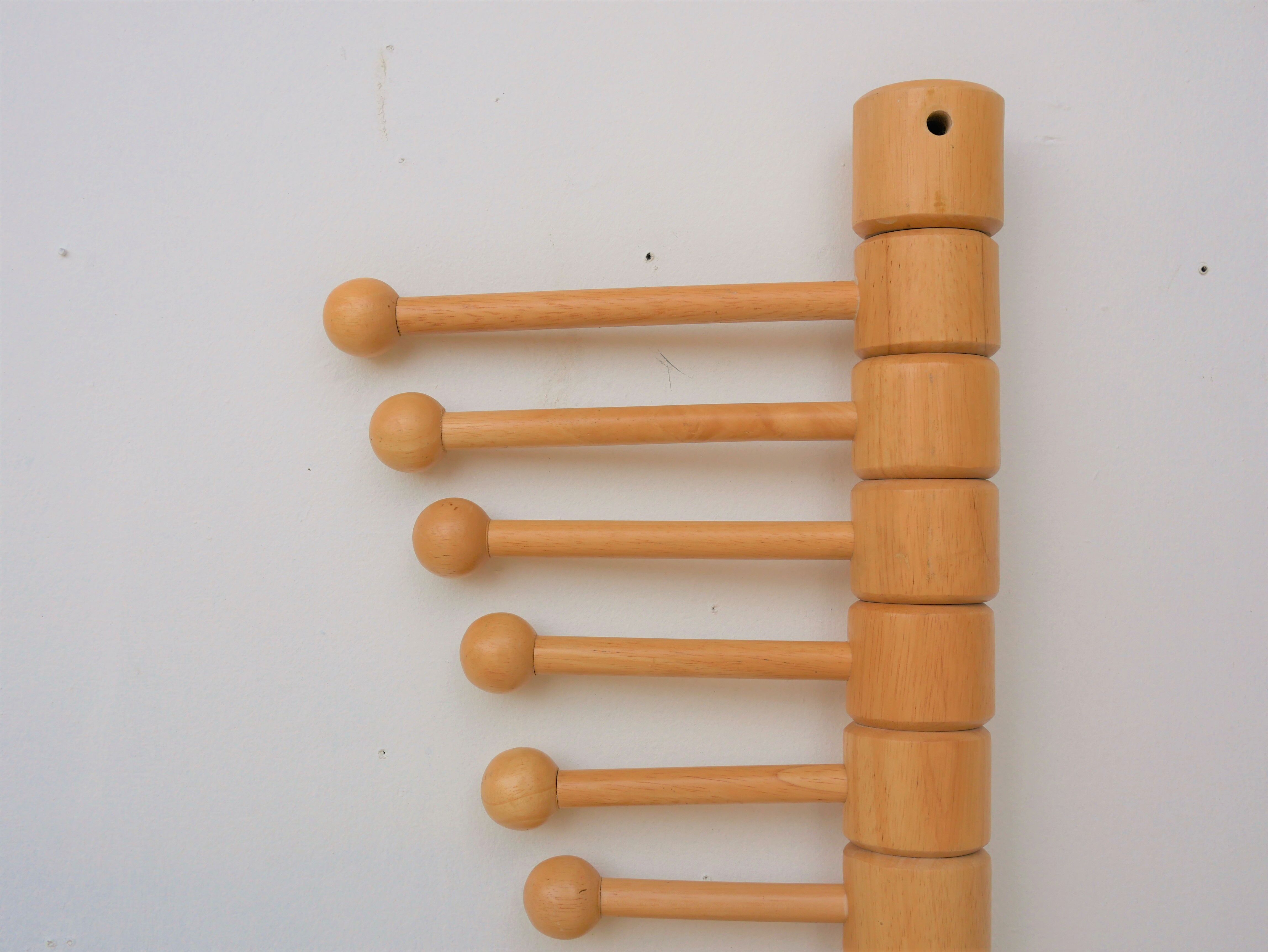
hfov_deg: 46.8
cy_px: 476
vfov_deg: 36.0
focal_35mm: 40
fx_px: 1466
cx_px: 634
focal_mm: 20
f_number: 4.5
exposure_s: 1/800
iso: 200
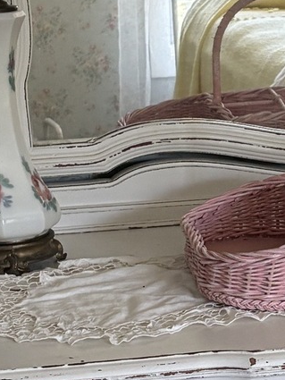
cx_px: 289
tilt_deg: -15.1
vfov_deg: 14.0
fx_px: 1547
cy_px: 257
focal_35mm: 141
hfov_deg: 10.4
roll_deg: +1.3
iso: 160
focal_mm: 5.96
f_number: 1.6
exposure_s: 1/60
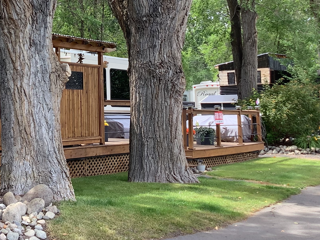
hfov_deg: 29.7
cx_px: 44
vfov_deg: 22.8
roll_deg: +1.4
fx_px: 582
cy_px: 32
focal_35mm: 63
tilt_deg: +7.4
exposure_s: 1/148
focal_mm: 3.3
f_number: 2.4
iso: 25
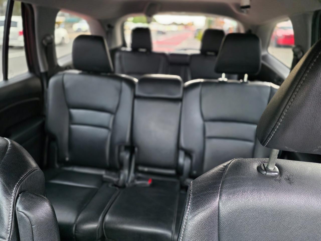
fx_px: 213
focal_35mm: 23
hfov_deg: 73.9
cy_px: 120
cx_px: 160
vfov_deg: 58.9
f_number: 1.7
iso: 1600
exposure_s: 1/120
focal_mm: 6.25
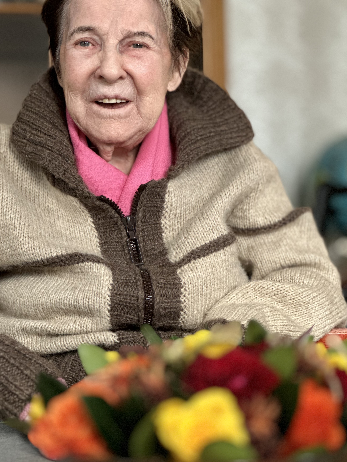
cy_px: 210
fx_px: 1190
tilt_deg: -0.7
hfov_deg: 16.6
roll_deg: +1.2
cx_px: 153
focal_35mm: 89
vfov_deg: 22.0
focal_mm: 9
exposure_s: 1/20
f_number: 2.8
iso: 400
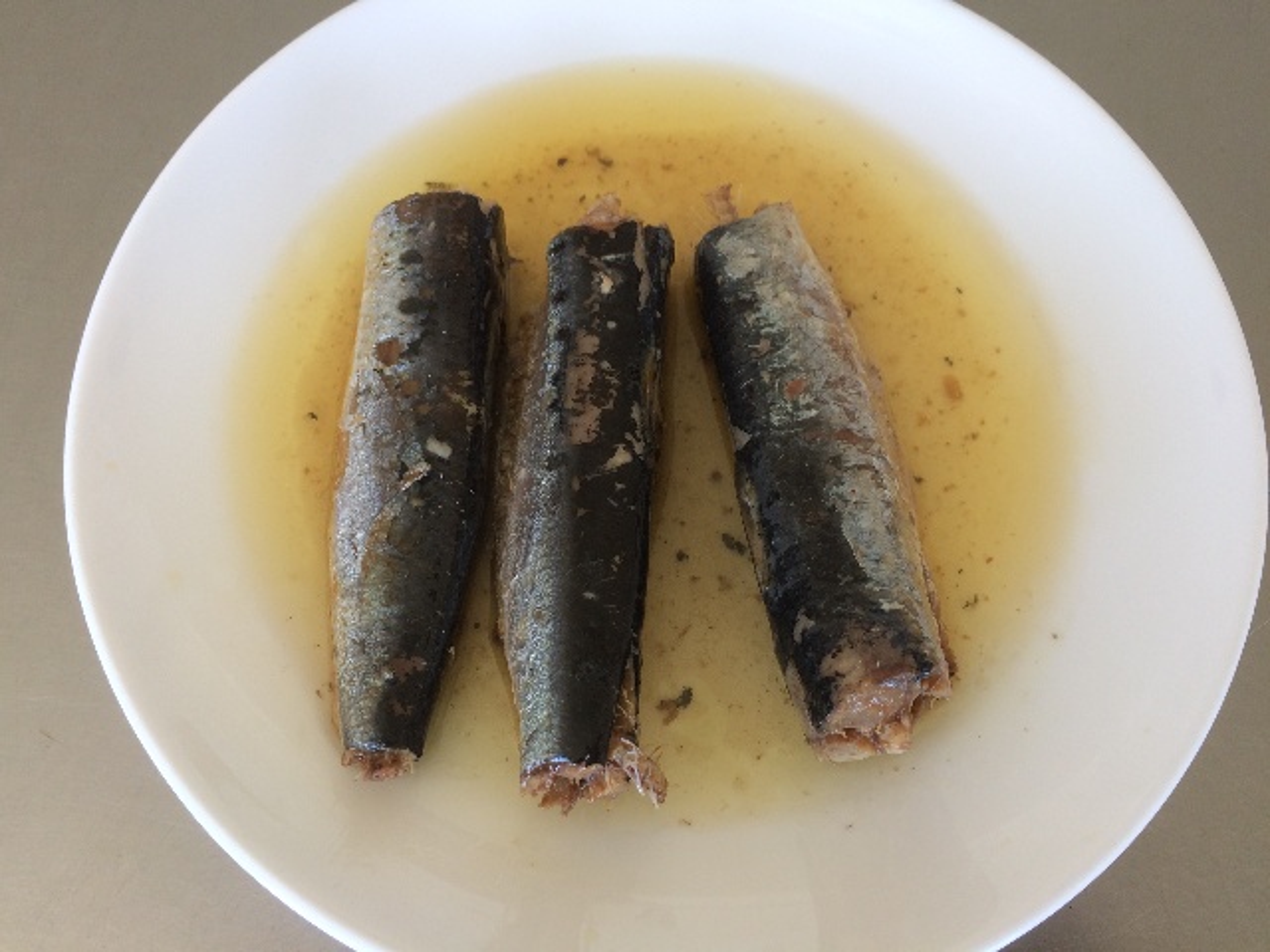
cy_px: 476
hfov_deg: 61.7
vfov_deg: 48.2
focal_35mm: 29
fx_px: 1064
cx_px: 635
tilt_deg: -70.3
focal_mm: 4.15
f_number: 2.2
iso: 50
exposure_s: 1/100
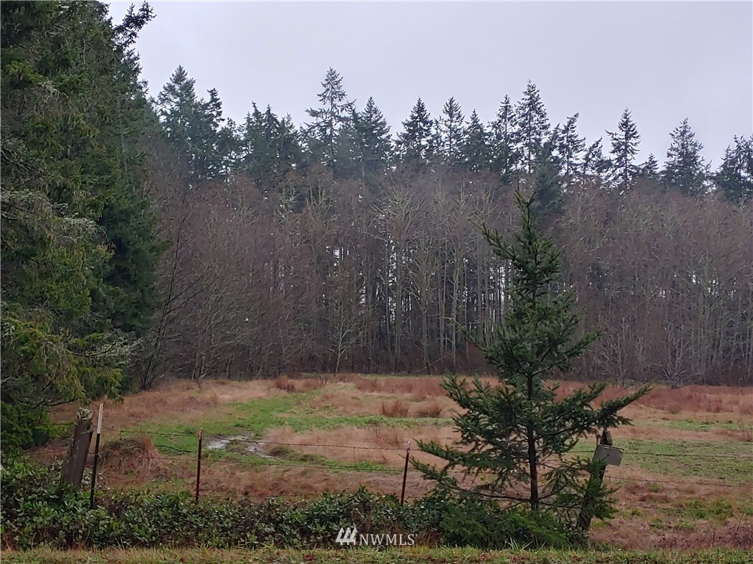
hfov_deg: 40.4
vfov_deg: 30.9
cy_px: 282
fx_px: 1022
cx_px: 376
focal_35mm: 47
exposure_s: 1/120
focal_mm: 4.23
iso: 50
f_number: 1.5
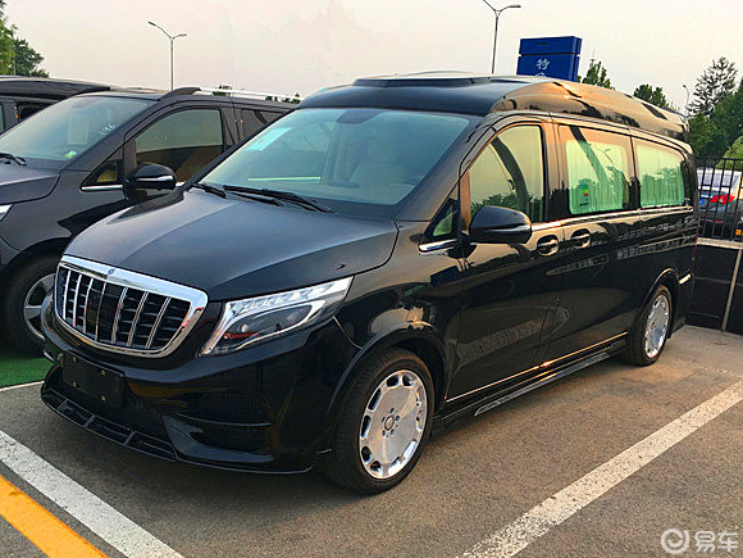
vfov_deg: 46.8
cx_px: 369
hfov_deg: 60.0
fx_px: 644
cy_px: 278
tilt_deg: -13.7
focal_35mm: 30
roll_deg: -5.4
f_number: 2.2
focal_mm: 4.15
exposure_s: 1/641
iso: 25
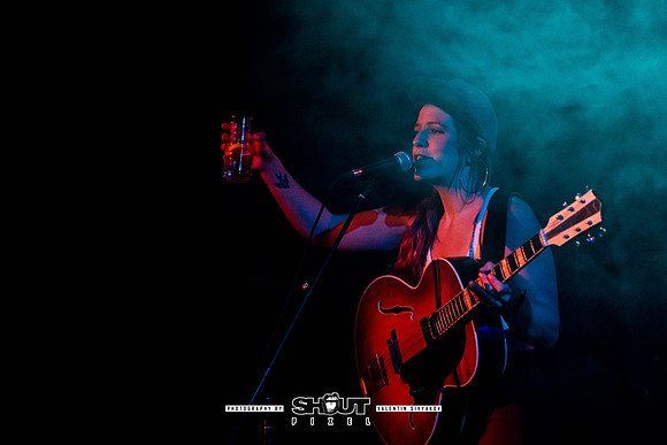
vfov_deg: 10.6
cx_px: 334
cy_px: 222
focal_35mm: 129
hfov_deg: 15.9
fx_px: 2391
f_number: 2.8
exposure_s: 1/250
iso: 3200
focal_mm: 129
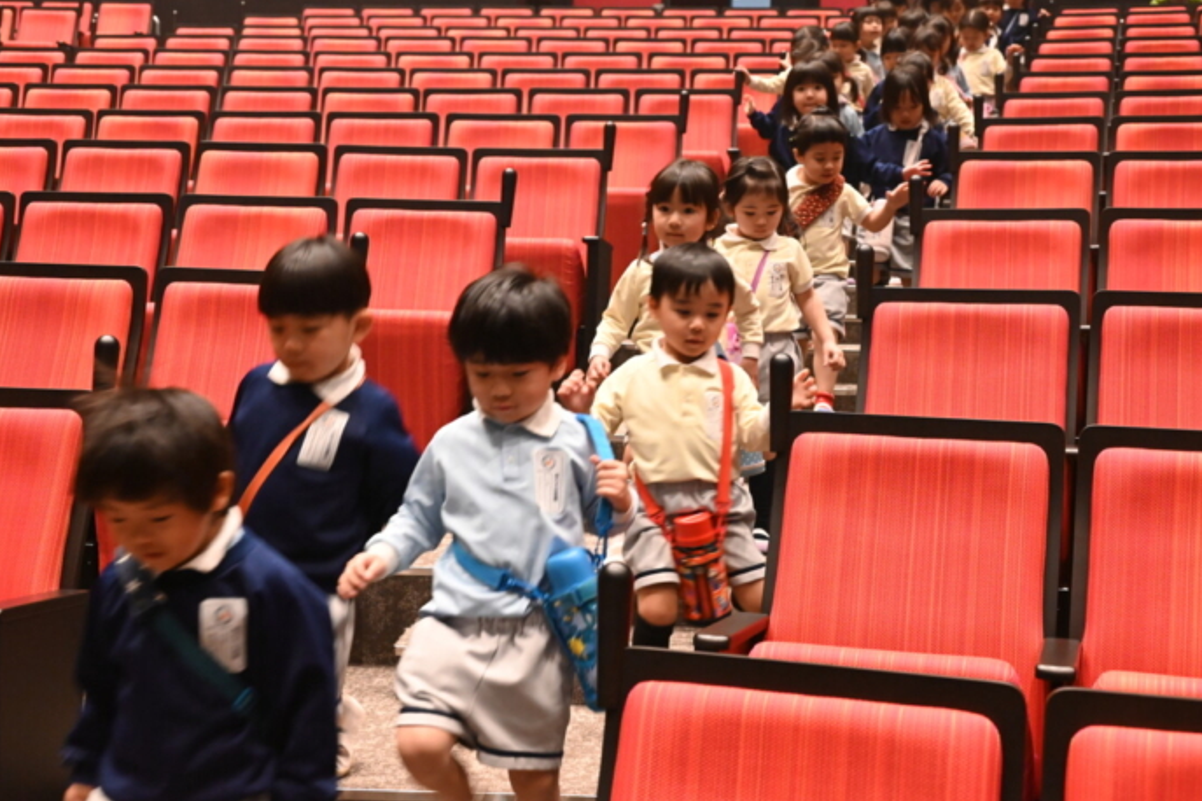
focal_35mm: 47
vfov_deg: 28.6
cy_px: 379
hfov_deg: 41.9
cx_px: 644
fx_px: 1569
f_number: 5
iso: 6400
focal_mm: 42
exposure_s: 1/50
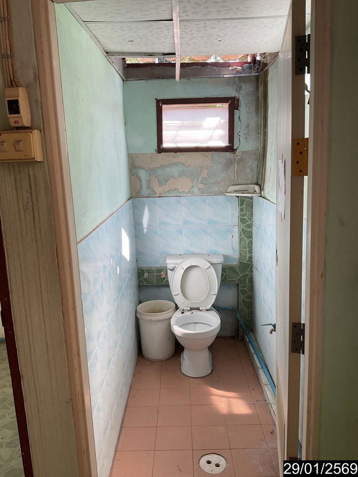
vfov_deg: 61.7
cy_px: 238
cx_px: 179
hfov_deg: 48.2
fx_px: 400
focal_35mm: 29
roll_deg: +1.9
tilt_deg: -11.4
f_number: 1.8
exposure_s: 1/120
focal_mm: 3
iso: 40
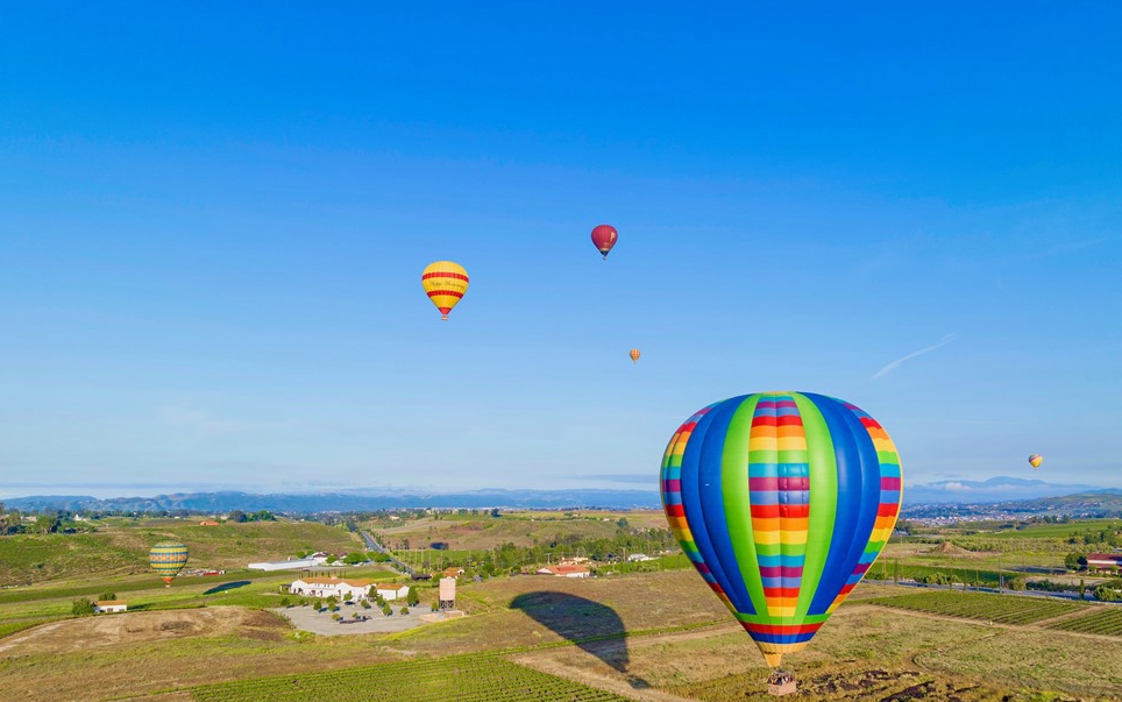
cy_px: 416
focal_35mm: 27
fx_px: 826
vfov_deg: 45.8
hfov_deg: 68.4
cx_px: 582
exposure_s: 1/1000
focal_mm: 12.29
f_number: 2.8
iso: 100
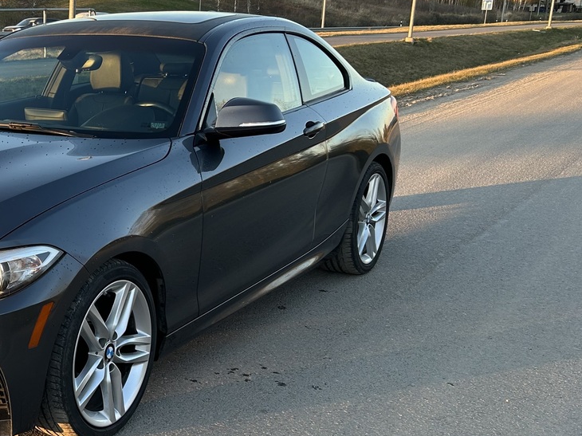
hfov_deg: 31.7
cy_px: 269
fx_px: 958
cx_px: 26
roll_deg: -0.1
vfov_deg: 25.6
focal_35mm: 57
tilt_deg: -16.5
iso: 40
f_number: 1.5
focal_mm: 5.7
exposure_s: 1/183
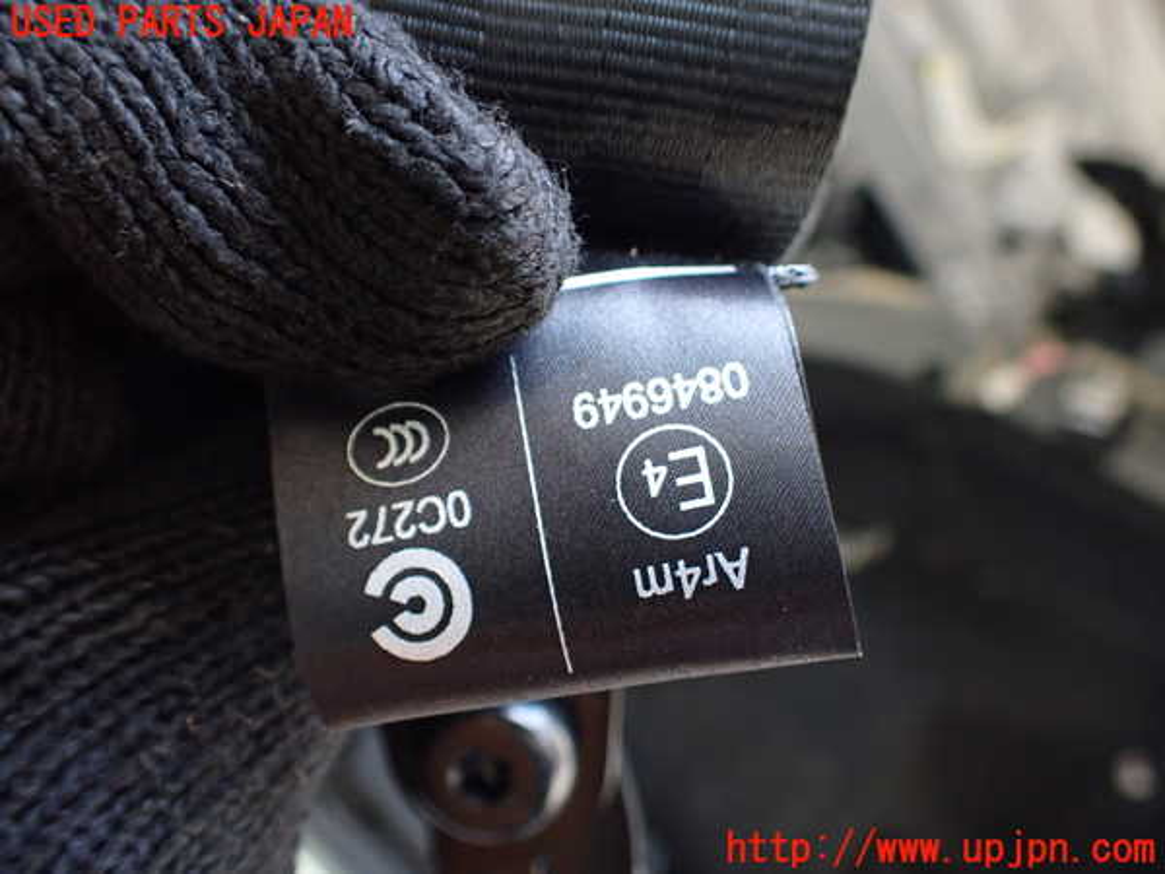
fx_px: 1010
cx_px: 582
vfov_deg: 46.8
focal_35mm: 30
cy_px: 437
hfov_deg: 60.0
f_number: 2.3
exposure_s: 1/125
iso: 500
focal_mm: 5.4
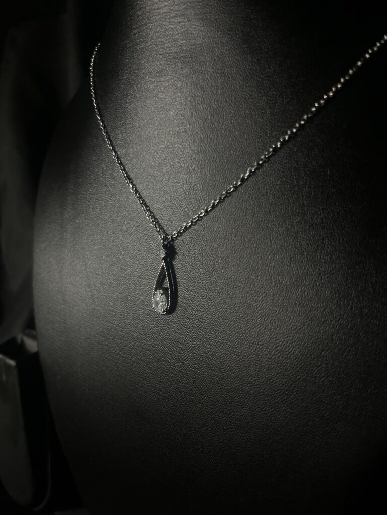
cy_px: 258
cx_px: 194
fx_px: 388
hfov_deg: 53.1
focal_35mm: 26
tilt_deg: -15.4
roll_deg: +2.5
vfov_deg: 67.3
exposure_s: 1/60
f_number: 1.6
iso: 400
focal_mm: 5.1
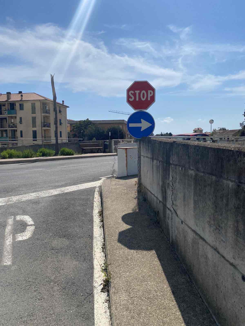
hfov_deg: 53.1
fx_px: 245
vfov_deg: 67.3
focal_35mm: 26
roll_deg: +0.9
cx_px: 122
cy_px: 163
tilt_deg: -4.8
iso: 32
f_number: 1.8
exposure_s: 1/7692
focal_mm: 4.25
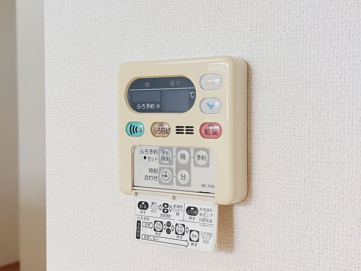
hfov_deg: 71.6
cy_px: 136
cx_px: 180
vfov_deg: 56.8
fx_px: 250
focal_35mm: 24
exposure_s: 1/60
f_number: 1.8
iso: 64
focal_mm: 5.23
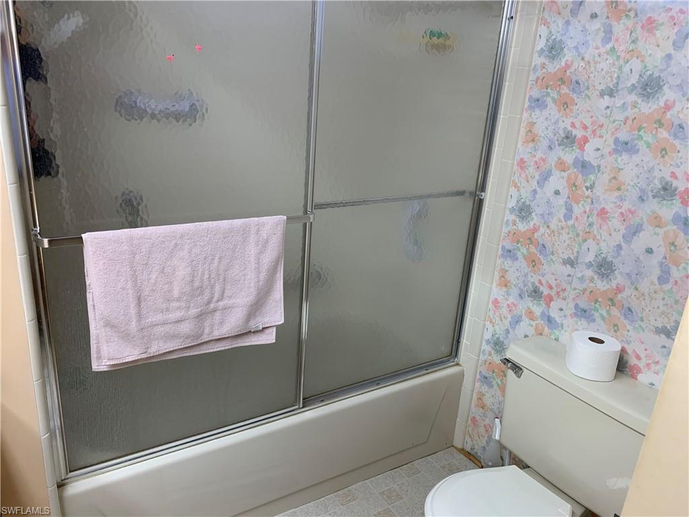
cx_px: 344
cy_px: 258
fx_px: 518
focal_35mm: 26
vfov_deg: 53.1
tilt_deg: -19.0
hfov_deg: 67.3
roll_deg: -5.2
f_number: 1.8
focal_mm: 4.25
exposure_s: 1/120
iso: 80
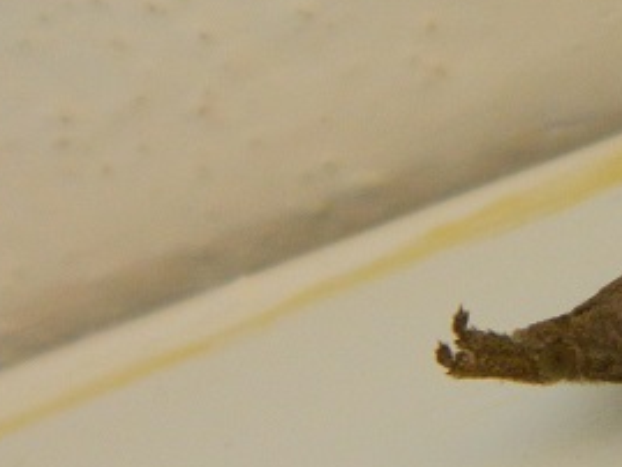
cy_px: 252
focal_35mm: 306
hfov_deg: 6.4
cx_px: 668
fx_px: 5501
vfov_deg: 4.9
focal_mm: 18.6
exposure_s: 1/60
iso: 280
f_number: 4.5
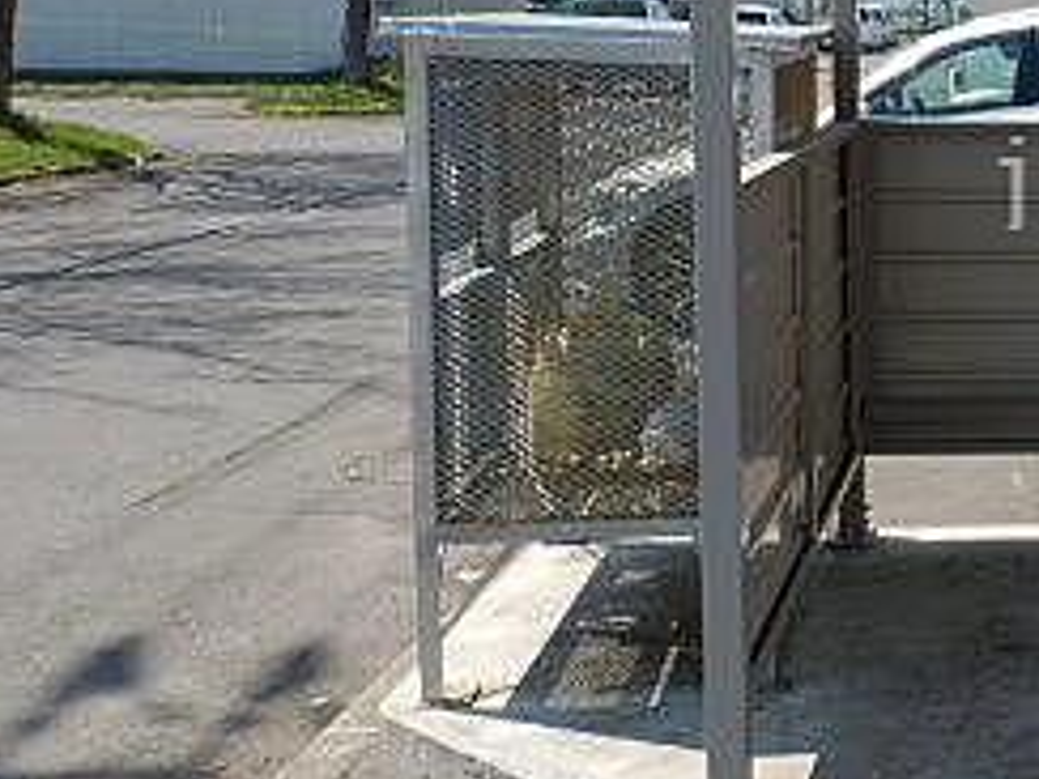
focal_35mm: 63
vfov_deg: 23.0
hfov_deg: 26.8
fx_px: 1891
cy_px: 179
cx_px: 1282
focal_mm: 4.3
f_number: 4.1
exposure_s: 1/800
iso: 125
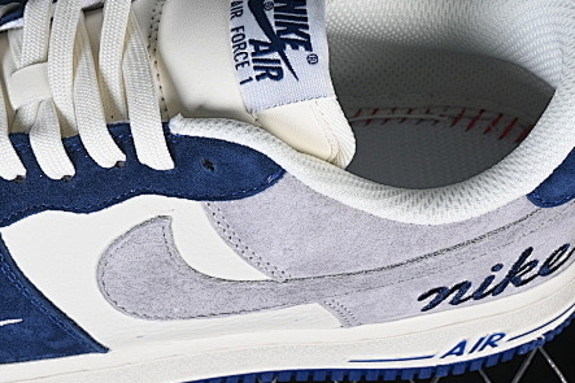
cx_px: 97
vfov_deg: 7.5
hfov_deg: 11.2
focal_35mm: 183
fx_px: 2922
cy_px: 52
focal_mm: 50
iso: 160
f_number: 7.1
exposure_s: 1/80
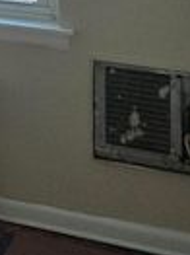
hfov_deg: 10.8
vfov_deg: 15.1
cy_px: -172
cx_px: -266
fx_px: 858
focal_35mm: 117
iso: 200
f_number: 1.8
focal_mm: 5.4
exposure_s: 1/100
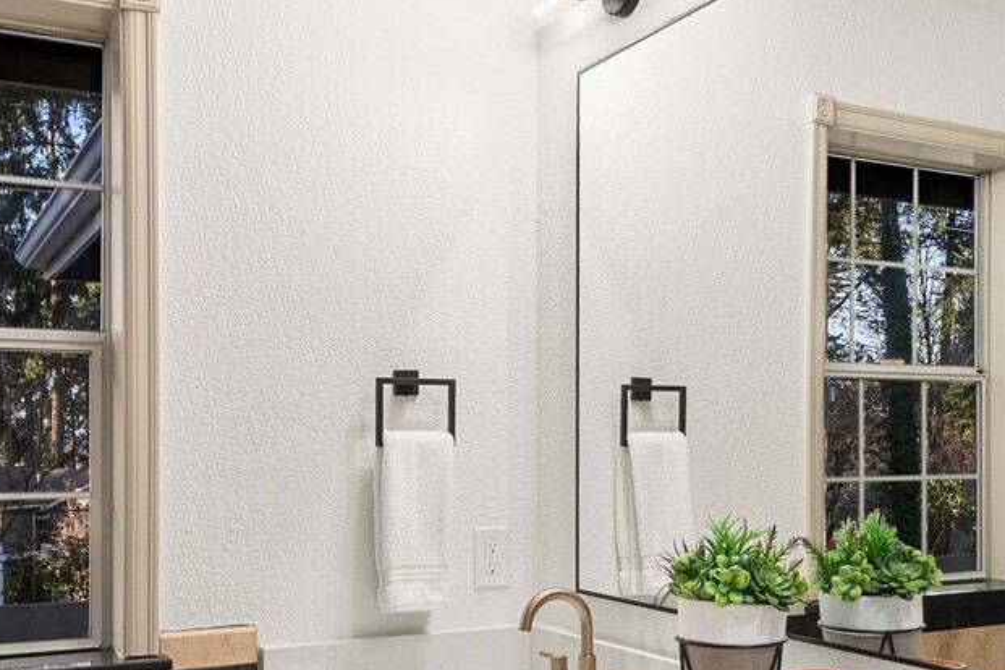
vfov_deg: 32.4
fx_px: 1144
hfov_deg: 47.2
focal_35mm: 41
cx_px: 596
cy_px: 436
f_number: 6.7
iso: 320
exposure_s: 1/30
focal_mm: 15
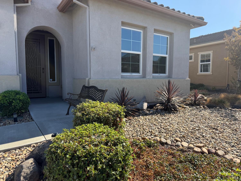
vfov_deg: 56.8
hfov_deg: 71.6
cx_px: 120
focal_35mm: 24
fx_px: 167
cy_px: 90
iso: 100
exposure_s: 1/2611
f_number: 1.78
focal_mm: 6.76
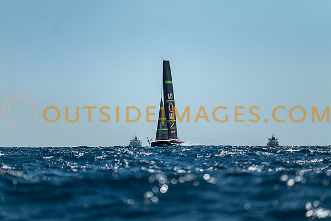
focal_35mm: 206
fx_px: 1899
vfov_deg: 6.7
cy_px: 110
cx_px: 166
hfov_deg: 10.0
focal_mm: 200
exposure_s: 1/4000
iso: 100
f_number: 2.8
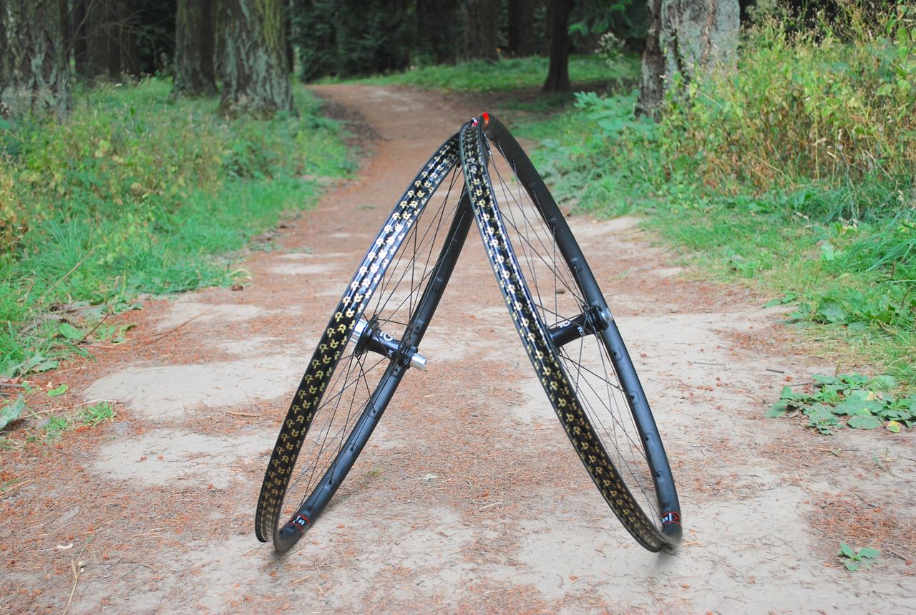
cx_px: 458
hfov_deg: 41.0
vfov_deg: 28.2
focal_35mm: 48
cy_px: 308
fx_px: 1224
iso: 100
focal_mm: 32
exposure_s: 1/80
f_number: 4.8
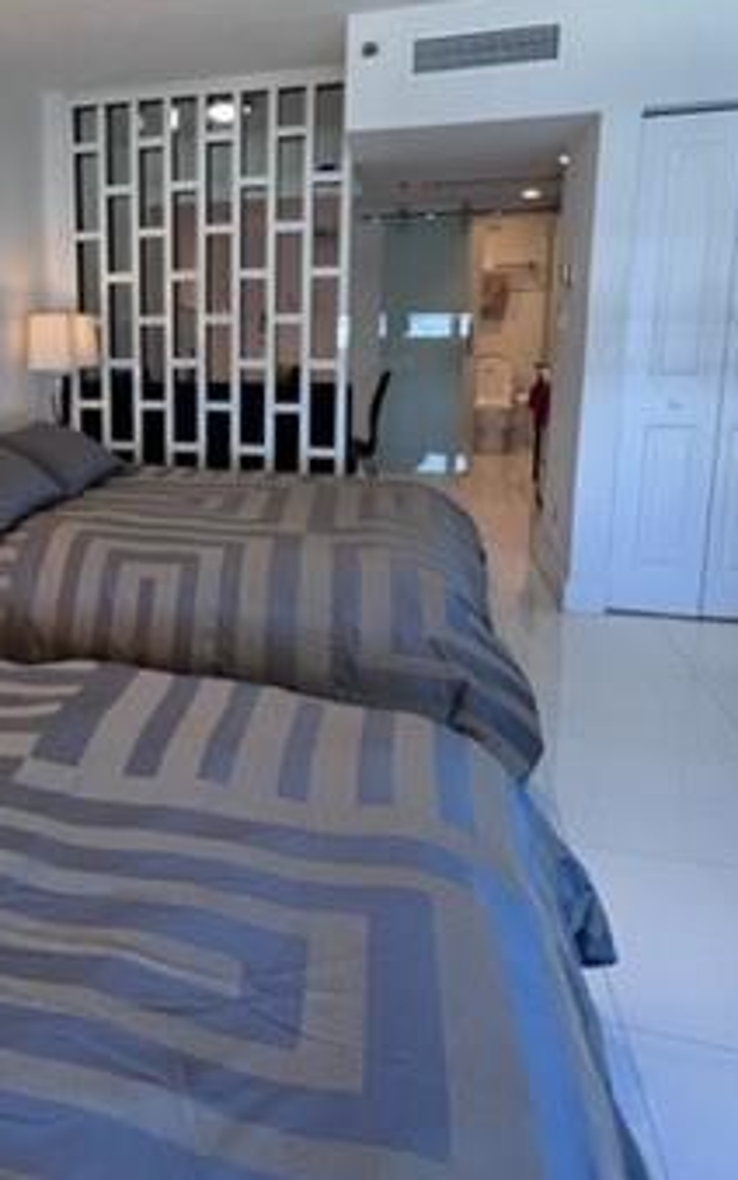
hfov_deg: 43.7
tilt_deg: -10.3
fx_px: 836
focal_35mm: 26
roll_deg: +1.1
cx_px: 84
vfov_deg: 69.5
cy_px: 459
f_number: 1.8
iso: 200
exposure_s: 1/60
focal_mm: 1.57
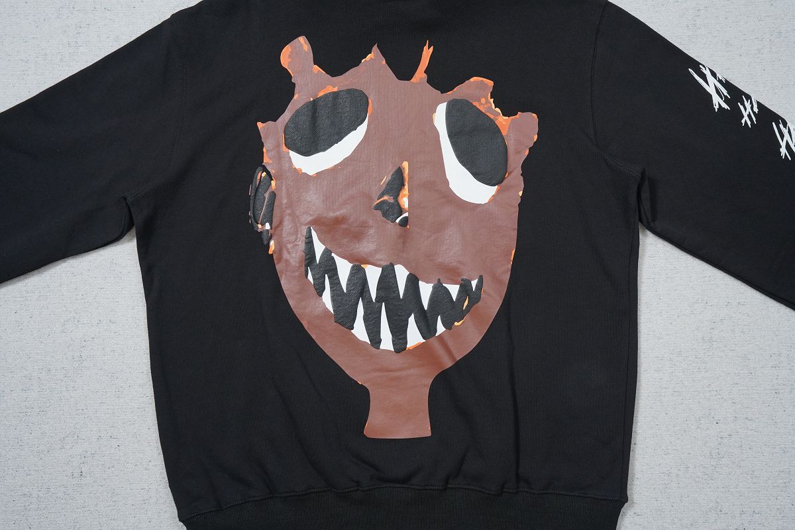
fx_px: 773
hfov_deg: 54.4
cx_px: 398
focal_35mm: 35
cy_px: 265
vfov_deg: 37.9
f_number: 10
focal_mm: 35
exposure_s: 1/100
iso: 1600
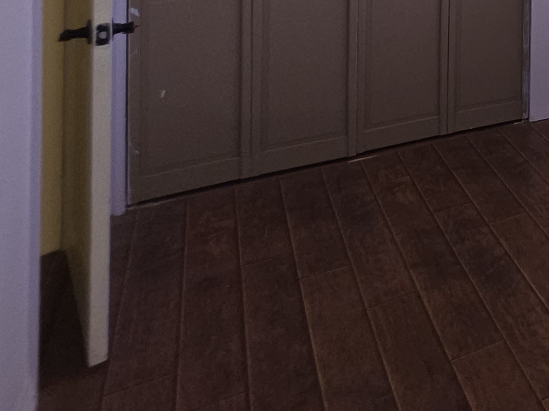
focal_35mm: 44
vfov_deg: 26.6
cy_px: -152
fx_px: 698
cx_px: 810
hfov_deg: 28.7
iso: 32
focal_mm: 2.2
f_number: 1.9
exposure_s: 1/60
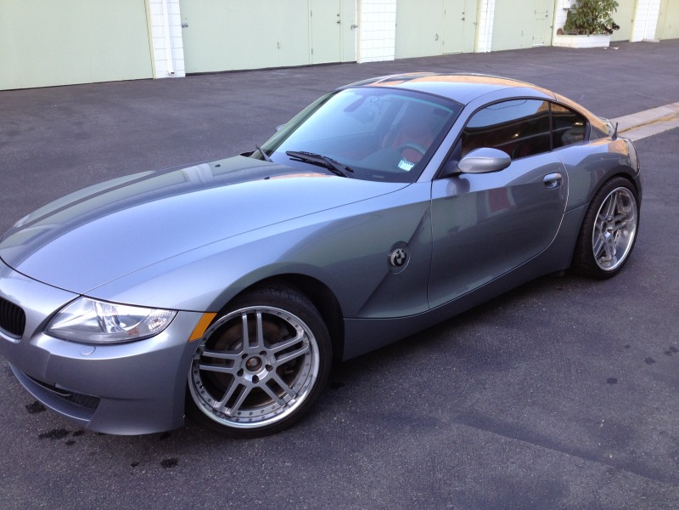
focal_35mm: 35
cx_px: 340
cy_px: 255
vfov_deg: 40.7
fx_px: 687
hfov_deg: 52.6
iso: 64
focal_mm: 4.3
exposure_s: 1/132
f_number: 2.4
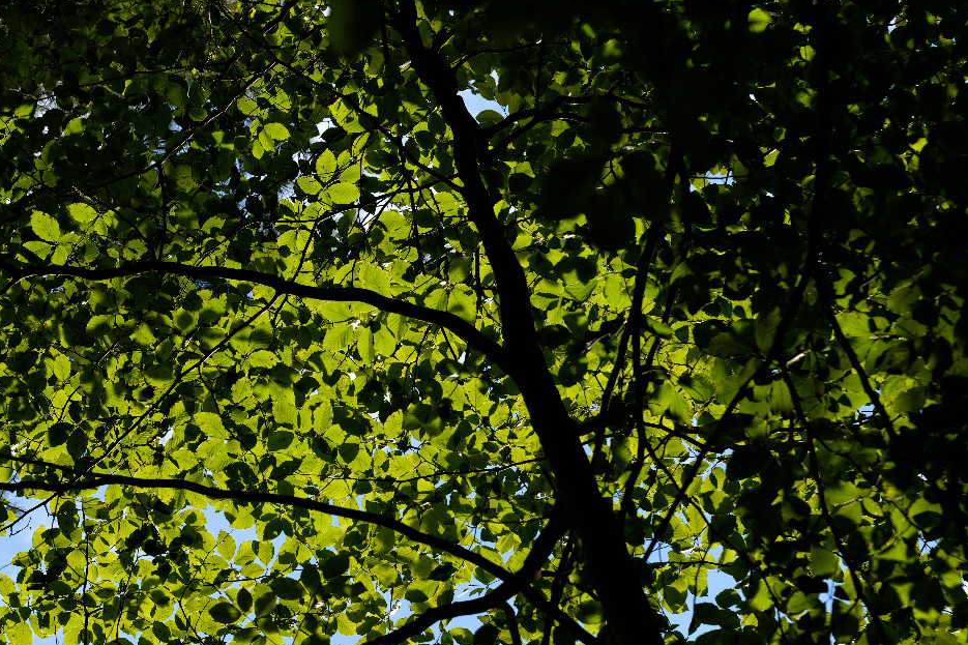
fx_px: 3710
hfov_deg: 14.6
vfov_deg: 9.9
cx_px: 12
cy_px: 356
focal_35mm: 138
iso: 100
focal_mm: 63
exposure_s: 1/400
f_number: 5
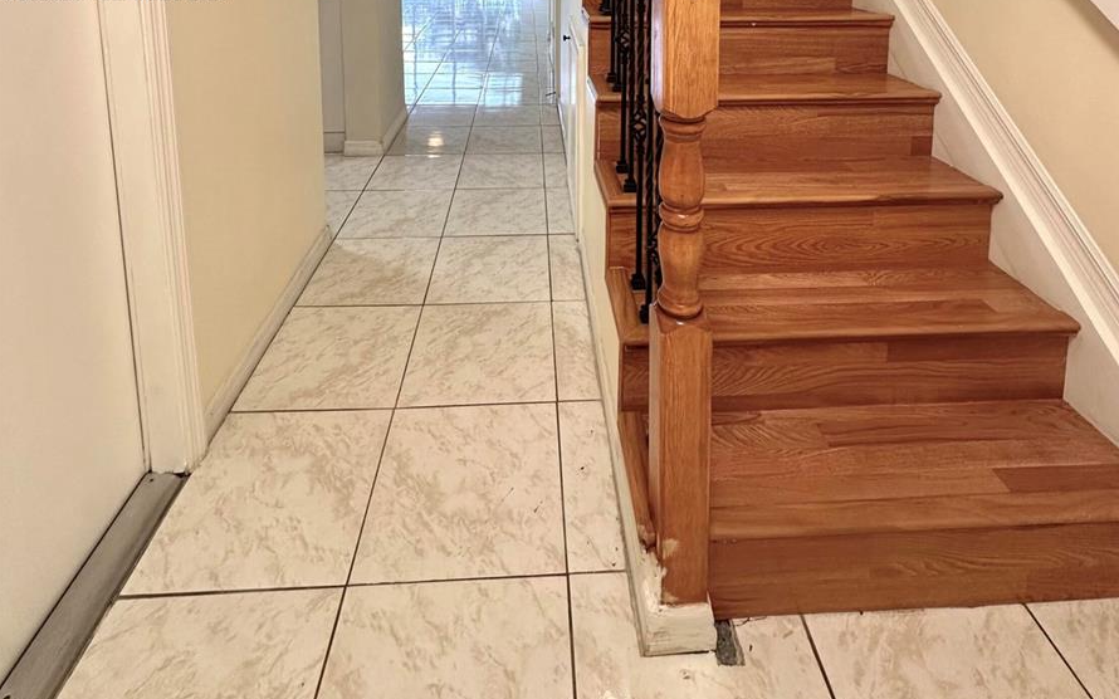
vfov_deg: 48.6
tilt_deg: -6.3
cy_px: -6
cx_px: 558
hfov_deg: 85.1
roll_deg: -1.2
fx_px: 610
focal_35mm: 20
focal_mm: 2.22
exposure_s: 1/60
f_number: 2.2
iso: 200
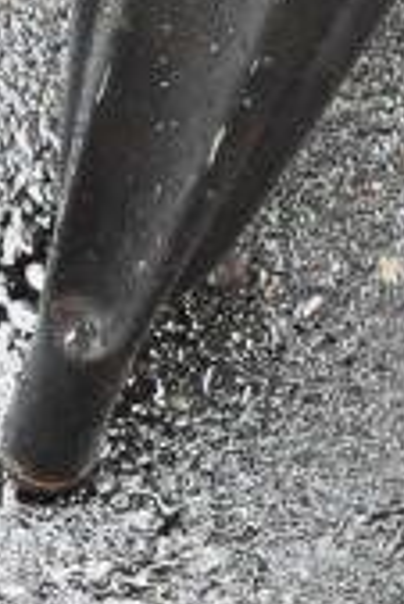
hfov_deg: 6.8
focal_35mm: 195
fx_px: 3276
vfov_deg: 9.9
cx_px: 783
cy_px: -565
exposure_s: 1/160
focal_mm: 24
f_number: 6.3
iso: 1600
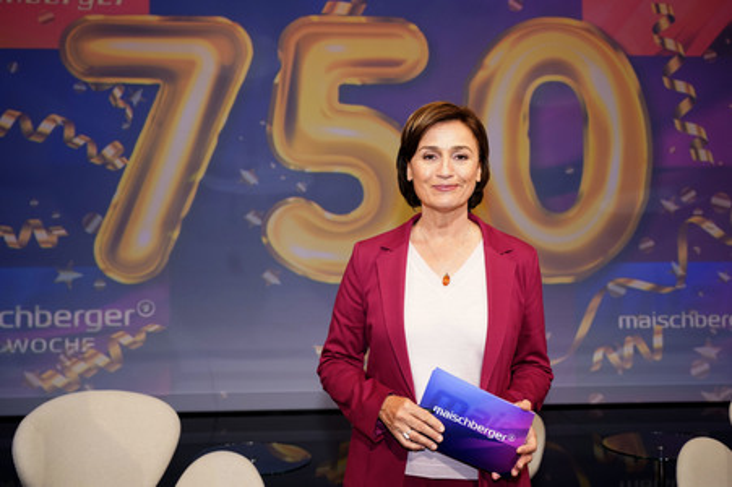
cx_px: 366
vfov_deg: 37.8
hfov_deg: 54.5
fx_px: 711
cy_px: 244
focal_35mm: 35
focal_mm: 35
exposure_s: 1/125
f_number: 5
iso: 2000
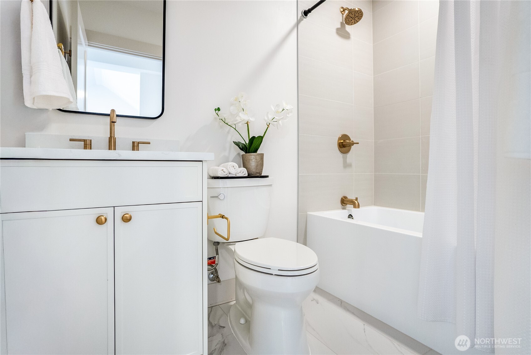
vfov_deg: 70.5
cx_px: 266
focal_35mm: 17
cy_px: 178
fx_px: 251
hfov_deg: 93.2
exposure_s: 1/200
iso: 1600
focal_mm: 17
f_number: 2.8
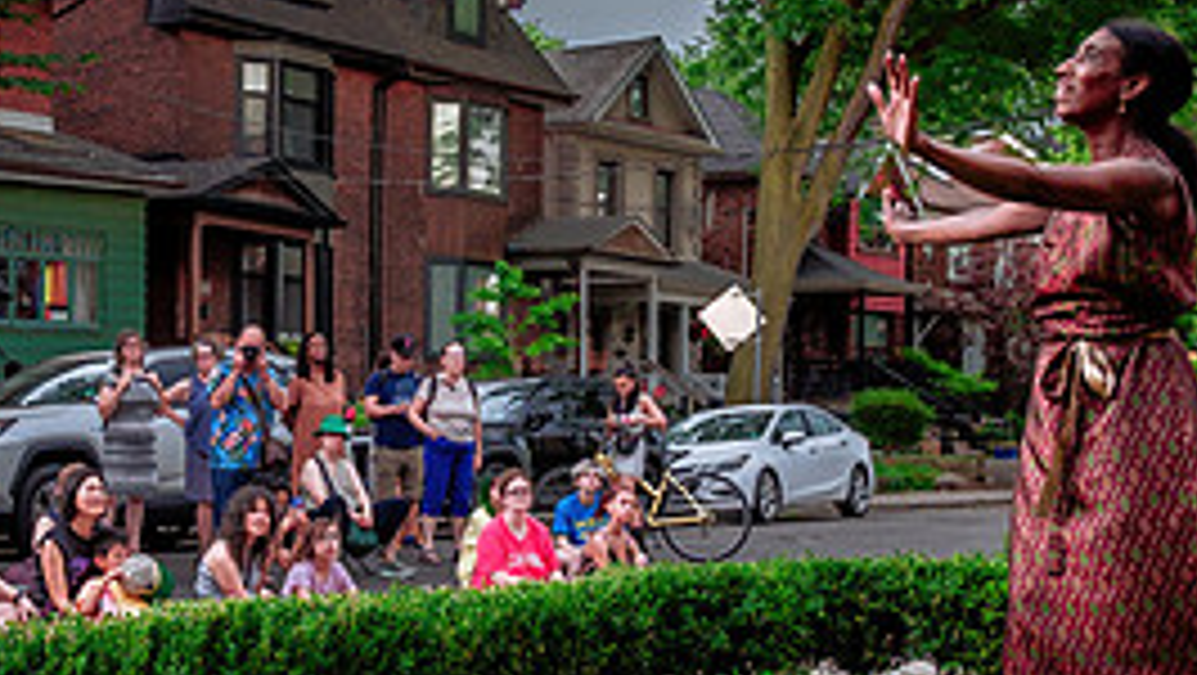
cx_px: 364
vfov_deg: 20.0
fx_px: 1906
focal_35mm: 60
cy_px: 449
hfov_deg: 34.4
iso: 500
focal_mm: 16.5
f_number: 2.8
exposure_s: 1/250
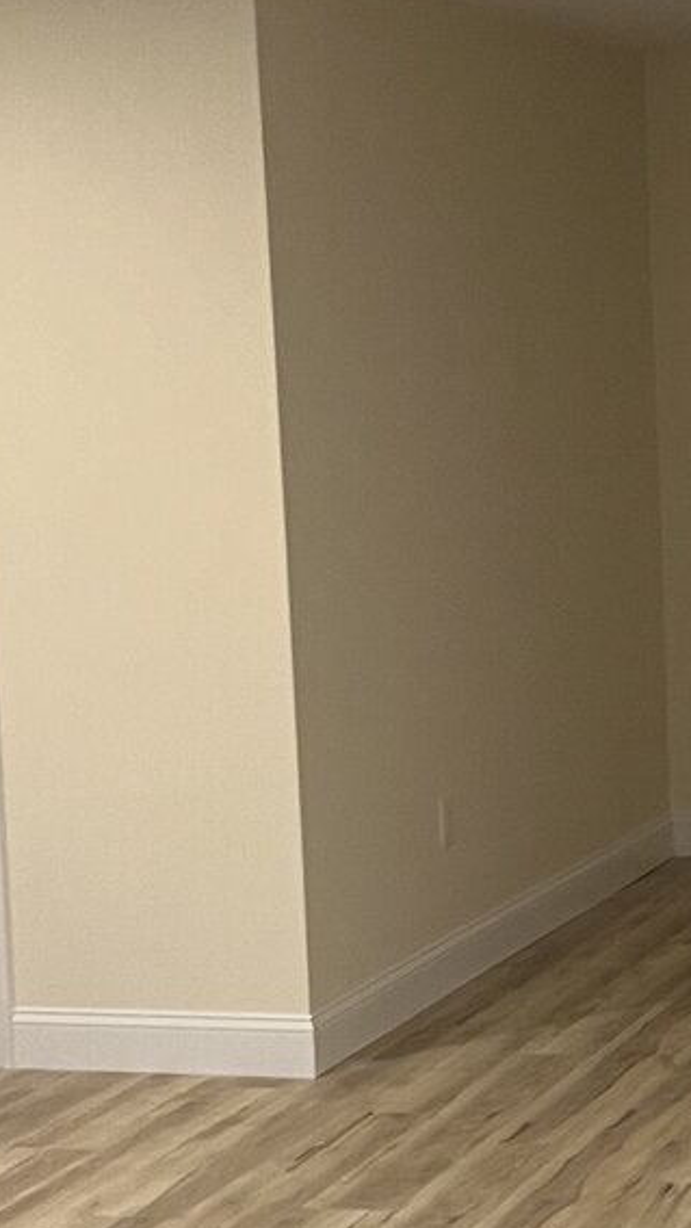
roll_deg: +2.2
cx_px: 708
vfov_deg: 22.2
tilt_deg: -6.5
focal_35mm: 96
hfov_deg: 12.4
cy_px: 736
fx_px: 3127
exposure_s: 1/60
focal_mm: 5.7
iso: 100
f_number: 1.5
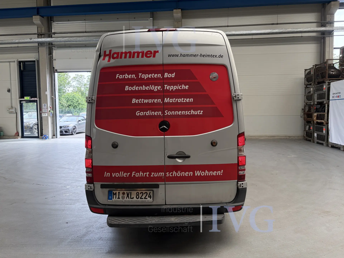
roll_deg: +0.4
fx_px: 258
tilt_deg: -4.0
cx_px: 172
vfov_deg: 53.1
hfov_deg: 67.3
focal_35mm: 26
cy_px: 129
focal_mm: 5.96
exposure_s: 1/209
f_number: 1.6
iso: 100
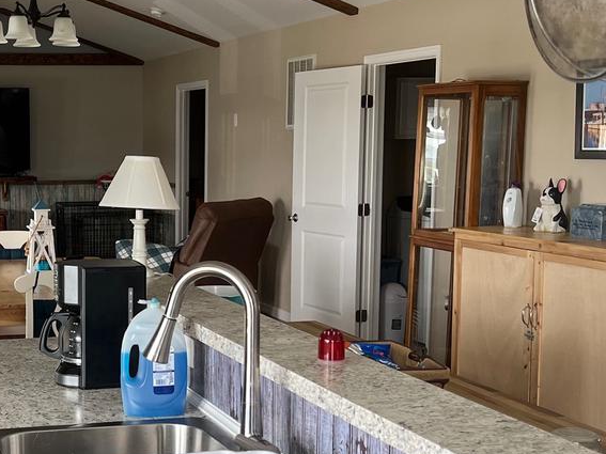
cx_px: 93
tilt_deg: -7.5
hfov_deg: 28.5
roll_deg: +1.4
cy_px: 273
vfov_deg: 22.2
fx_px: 1155
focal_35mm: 66
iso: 80
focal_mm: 5.7
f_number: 1.5
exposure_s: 1/121
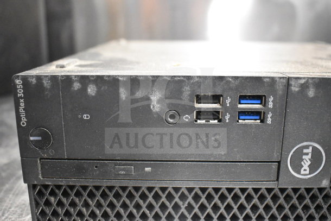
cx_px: 166
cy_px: 110
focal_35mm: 36
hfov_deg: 53.1
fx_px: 331
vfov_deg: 36.9
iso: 9000
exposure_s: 1/40
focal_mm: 24
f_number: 4
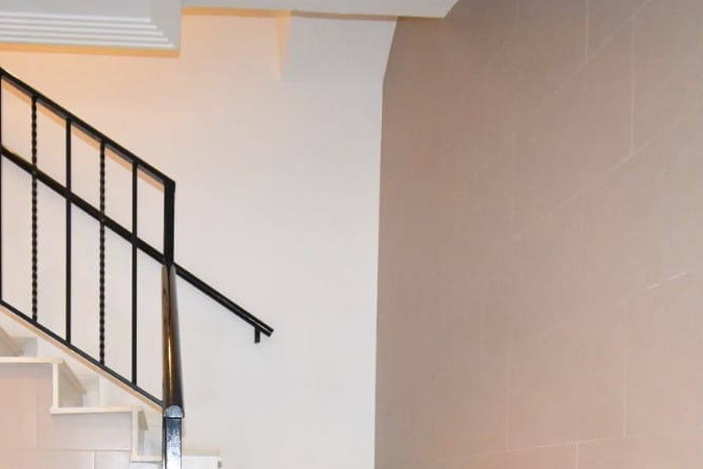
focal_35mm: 40
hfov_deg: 46.9
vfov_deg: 29.9
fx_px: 781
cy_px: 522
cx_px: 190
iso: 900
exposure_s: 1/60
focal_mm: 10
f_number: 4.5
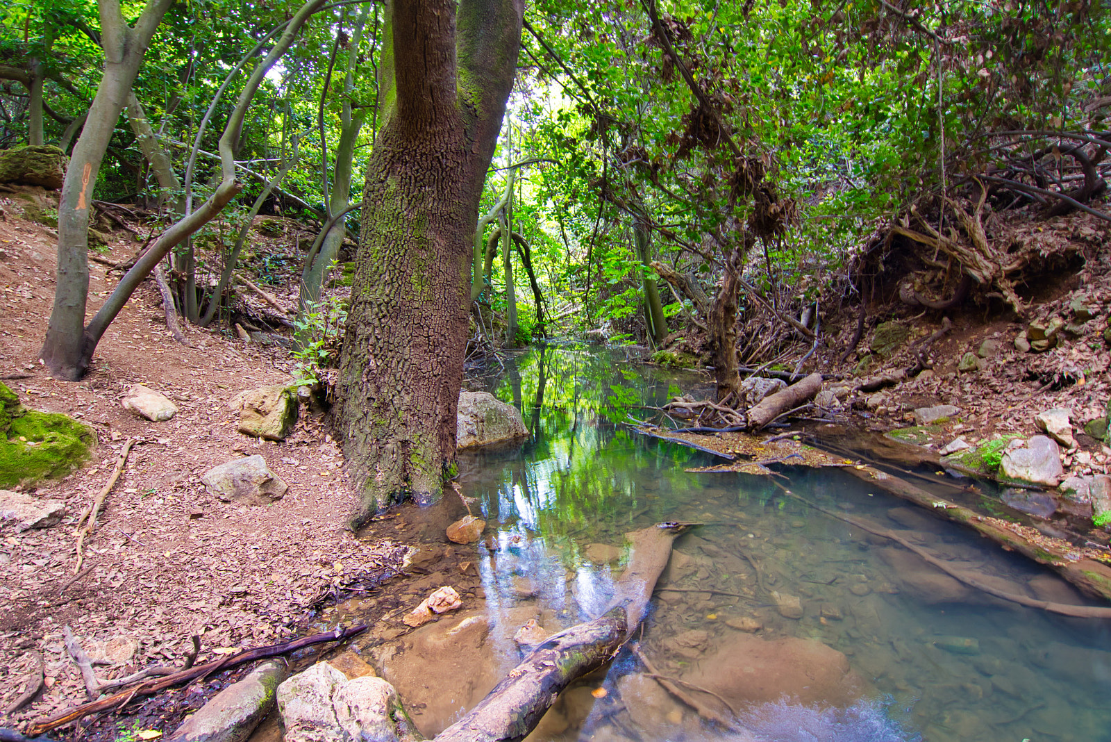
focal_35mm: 42
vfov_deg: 31.9
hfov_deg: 46.4
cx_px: 556
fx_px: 1297
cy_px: 371
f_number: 11
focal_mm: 28
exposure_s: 1/1.25
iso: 100
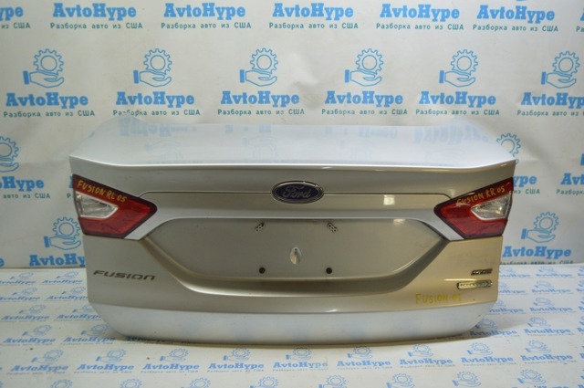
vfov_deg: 43.5
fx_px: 486
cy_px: 194
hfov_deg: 62.0
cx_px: 292
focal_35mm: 30
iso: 400
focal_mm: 20
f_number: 3.8
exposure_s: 1/60
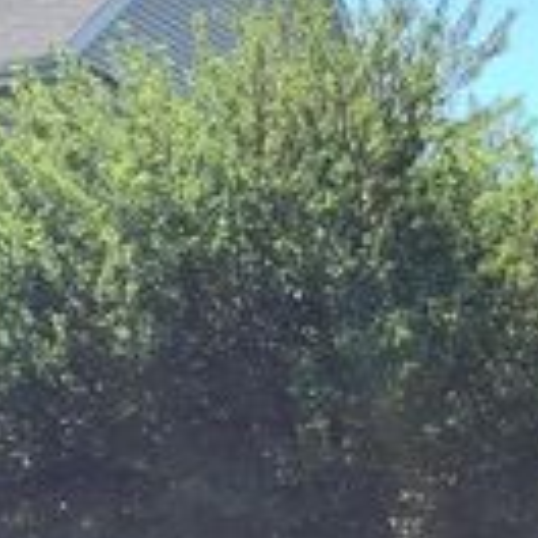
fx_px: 1829
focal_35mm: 104
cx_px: -338
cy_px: 471
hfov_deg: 15.1
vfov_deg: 16.5
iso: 25
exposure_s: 1/691
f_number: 2.4
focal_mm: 3.3
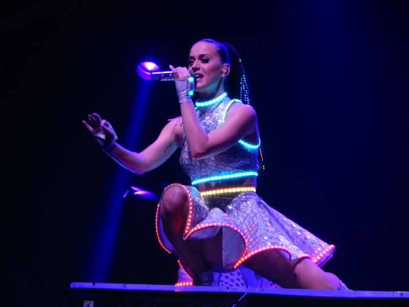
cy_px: 154
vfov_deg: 3.5
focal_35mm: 420
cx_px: 204
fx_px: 4962
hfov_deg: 4.7
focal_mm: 75.4
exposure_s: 1/60
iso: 720
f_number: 6.2
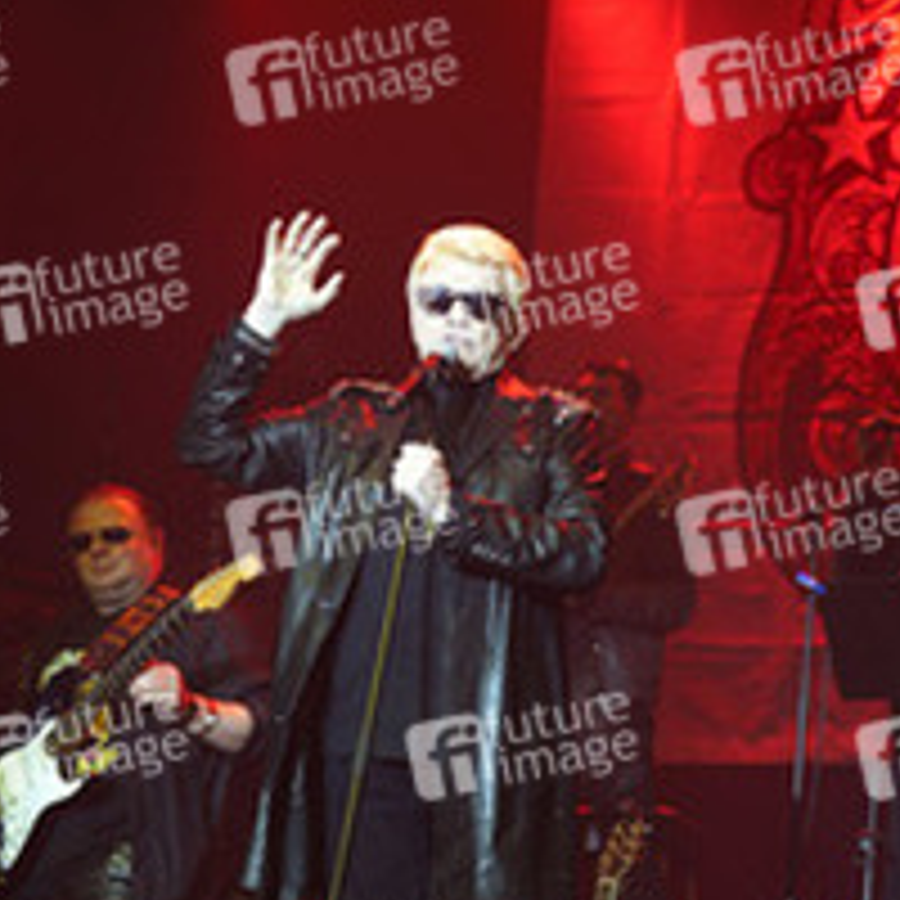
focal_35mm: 92
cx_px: 850
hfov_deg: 18.5
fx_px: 2706
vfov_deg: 18.8
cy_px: 634
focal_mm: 48
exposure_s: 1/250
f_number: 3.5
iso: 1600
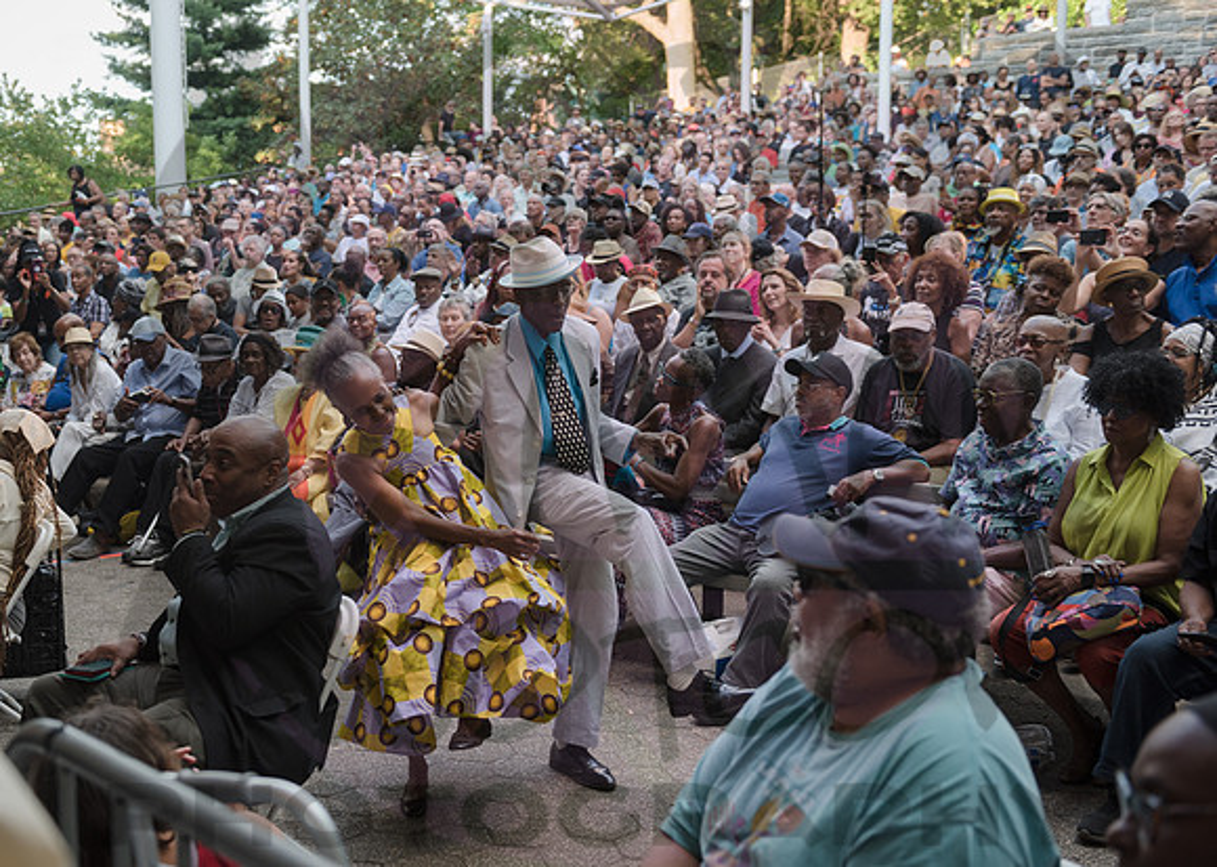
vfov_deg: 32.4
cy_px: 470
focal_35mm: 43
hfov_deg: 44.3
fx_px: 1489
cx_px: 512
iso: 500
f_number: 3.5
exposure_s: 1/400
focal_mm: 38
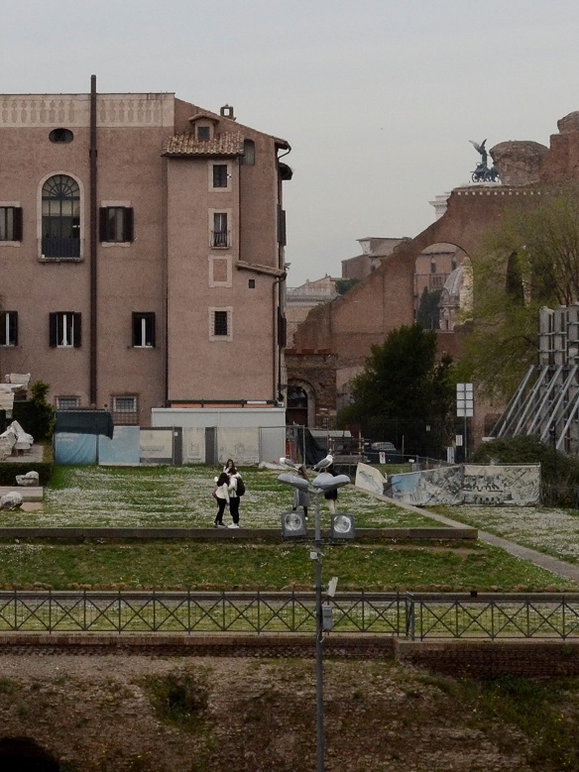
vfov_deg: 15.3
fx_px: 2855
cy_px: 185
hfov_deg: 11.4
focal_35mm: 128
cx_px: -41
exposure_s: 1/640
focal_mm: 30
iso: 800
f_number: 11
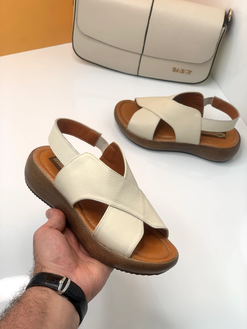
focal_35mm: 52
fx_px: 495
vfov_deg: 36.8
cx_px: 124
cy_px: 164
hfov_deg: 28.0
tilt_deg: -52.1
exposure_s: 1/100
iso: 20
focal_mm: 6
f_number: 2.4
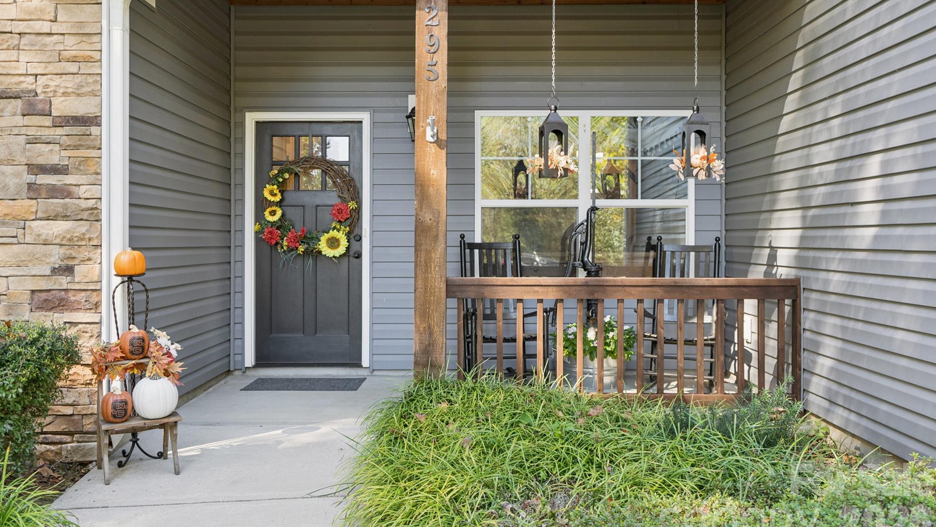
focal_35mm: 35
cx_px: 464
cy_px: 239
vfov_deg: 33.7
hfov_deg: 56.6
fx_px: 869
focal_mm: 33
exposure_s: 1/160
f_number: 4
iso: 400
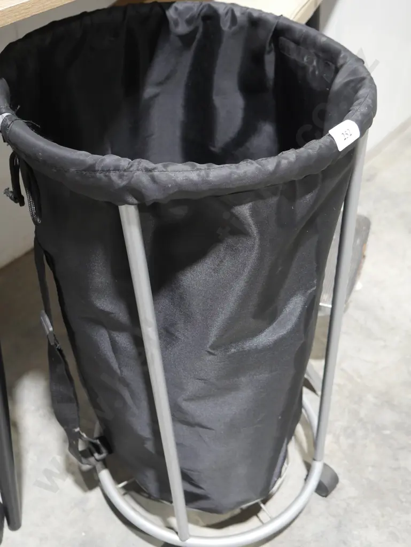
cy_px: 274
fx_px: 633
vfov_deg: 46.8
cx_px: 206
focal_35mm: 40
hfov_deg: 36.0
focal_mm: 20
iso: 1250
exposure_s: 1/60
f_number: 4.5
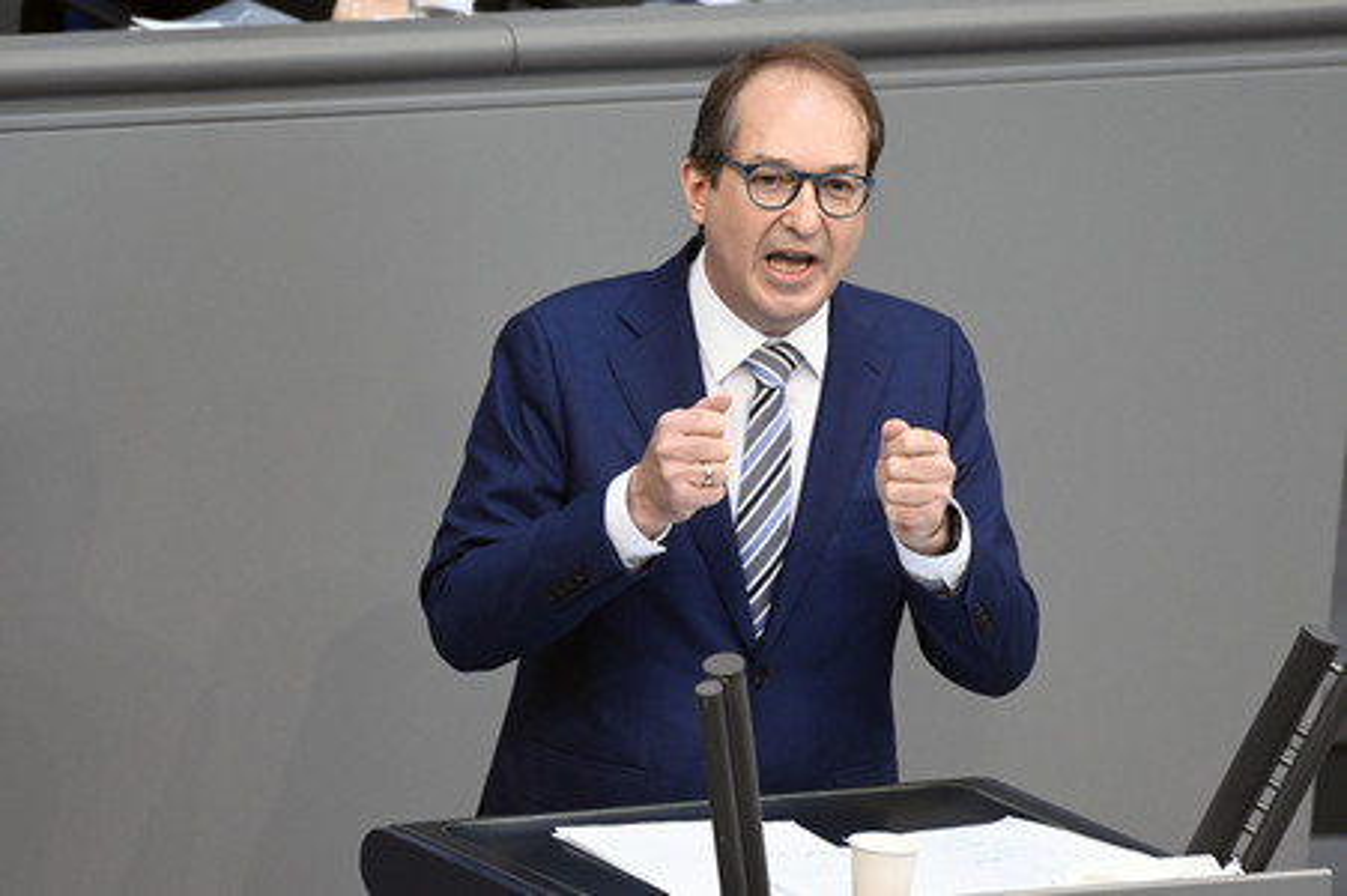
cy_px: 448
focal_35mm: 420
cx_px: 674
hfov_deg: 4.9
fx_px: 15703
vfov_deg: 3.3
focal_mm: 420
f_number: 5.6
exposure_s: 1/320
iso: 8000
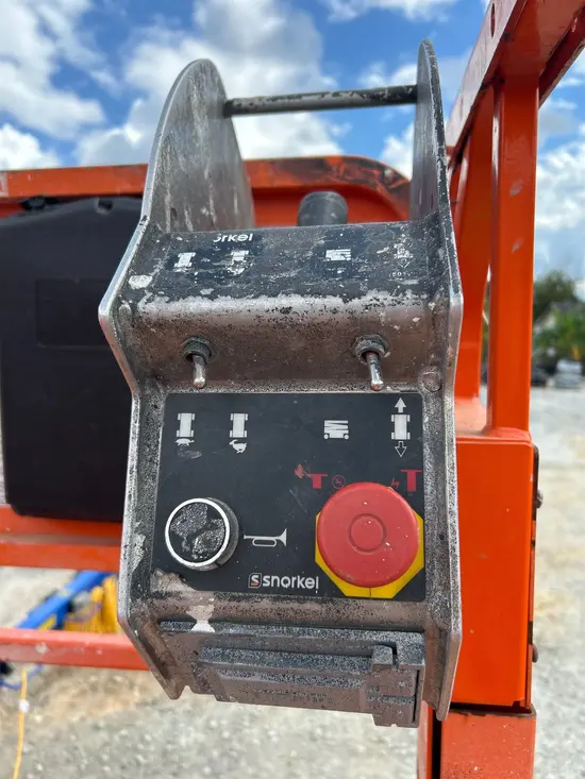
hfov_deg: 53.1
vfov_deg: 67.3
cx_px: 292
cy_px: 390
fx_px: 586
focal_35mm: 26
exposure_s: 1/1575
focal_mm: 5.7
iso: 50
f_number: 1.5
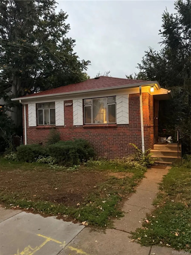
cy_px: 128
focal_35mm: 24
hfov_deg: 56.8
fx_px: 177
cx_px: 96
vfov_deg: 71.6
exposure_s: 1/37
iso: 1000
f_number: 1.78
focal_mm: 6.76
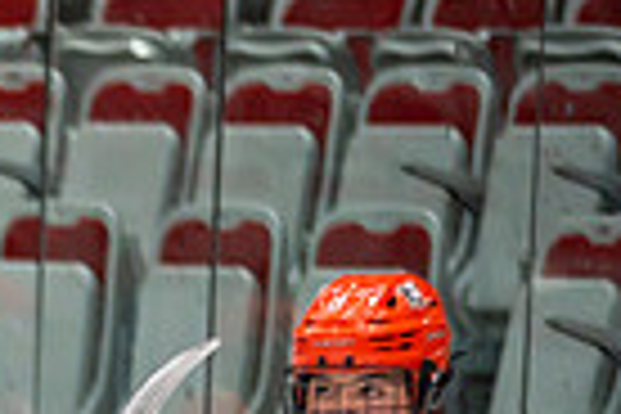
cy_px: 830
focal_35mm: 705
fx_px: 12160
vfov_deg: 1.9
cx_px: -634
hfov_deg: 2.9
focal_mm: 165
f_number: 2.8
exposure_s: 1/640
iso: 1250
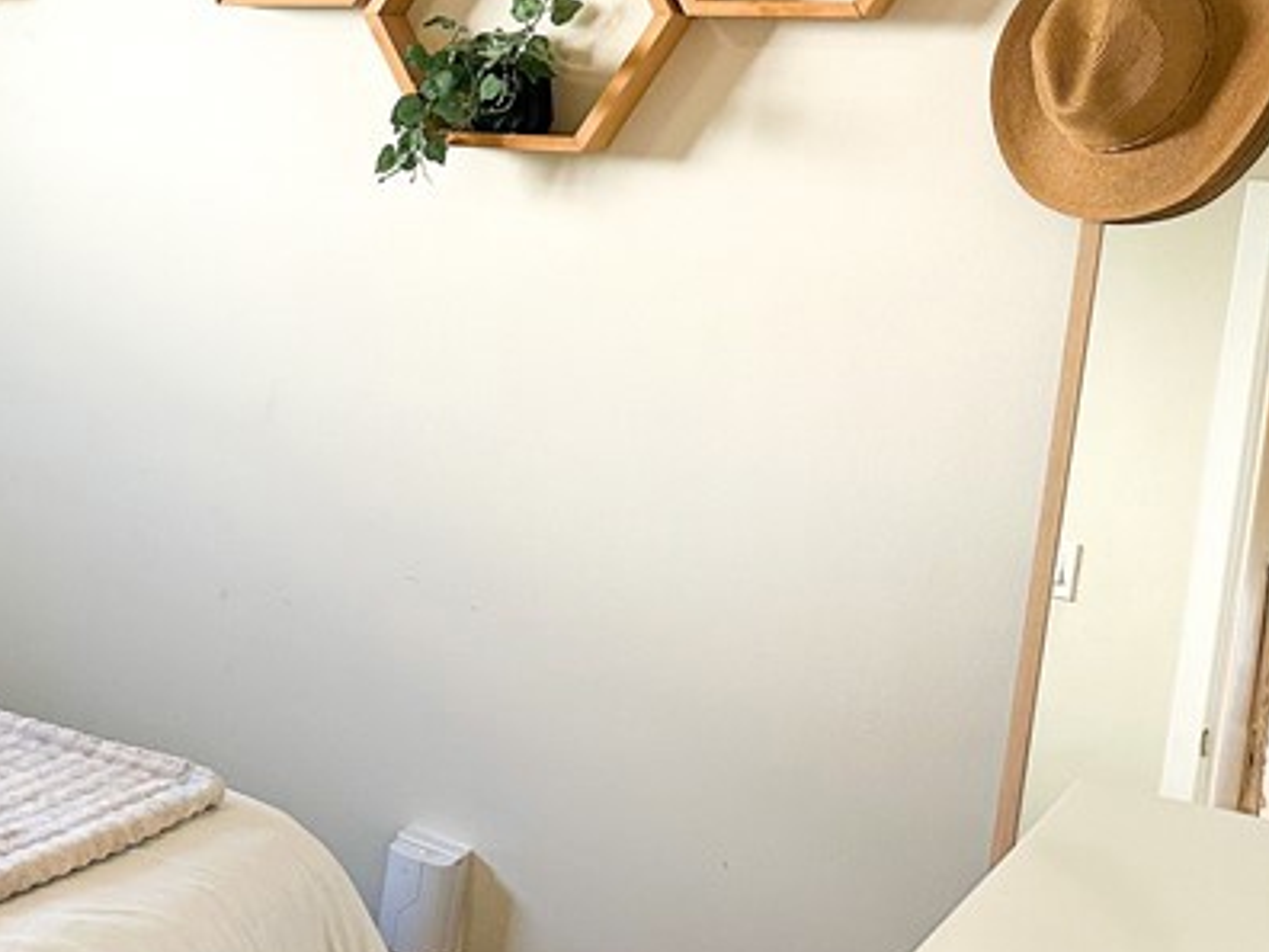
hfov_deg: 27.3
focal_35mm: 62
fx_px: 2273
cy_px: 301
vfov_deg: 23.5
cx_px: -272
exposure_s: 1/120
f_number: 1.8
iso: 160
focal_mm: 6.86
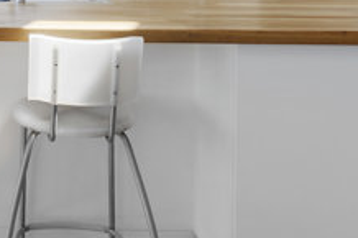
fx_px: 656
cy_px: -96
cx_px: -34
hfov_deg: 27.9
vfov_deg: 18.7
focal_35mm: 66
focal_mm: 12
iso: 160
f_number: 8
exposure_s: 1/13
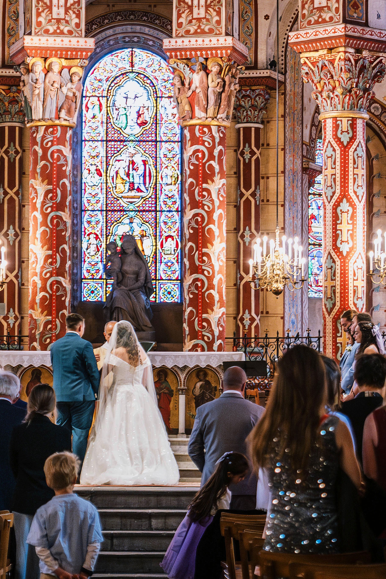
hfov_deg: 9.0
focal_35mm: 153
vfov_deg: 13.3
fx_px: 2461
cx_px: 126
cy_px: 20
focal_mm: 70
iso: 4000
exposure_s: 1/400
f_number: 2.8
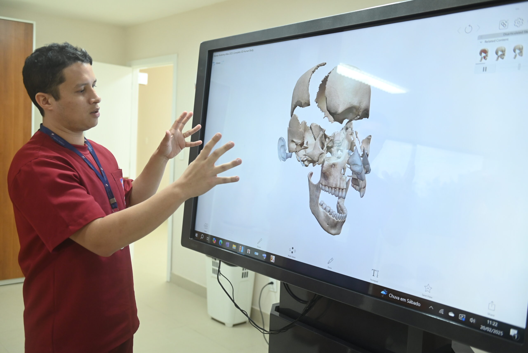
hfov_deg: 53.1
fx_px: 528
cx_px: 264
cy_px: 176
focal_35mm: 36
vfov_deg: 36.9
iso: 1600
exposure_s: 1/160
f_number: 3.5
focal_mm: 36
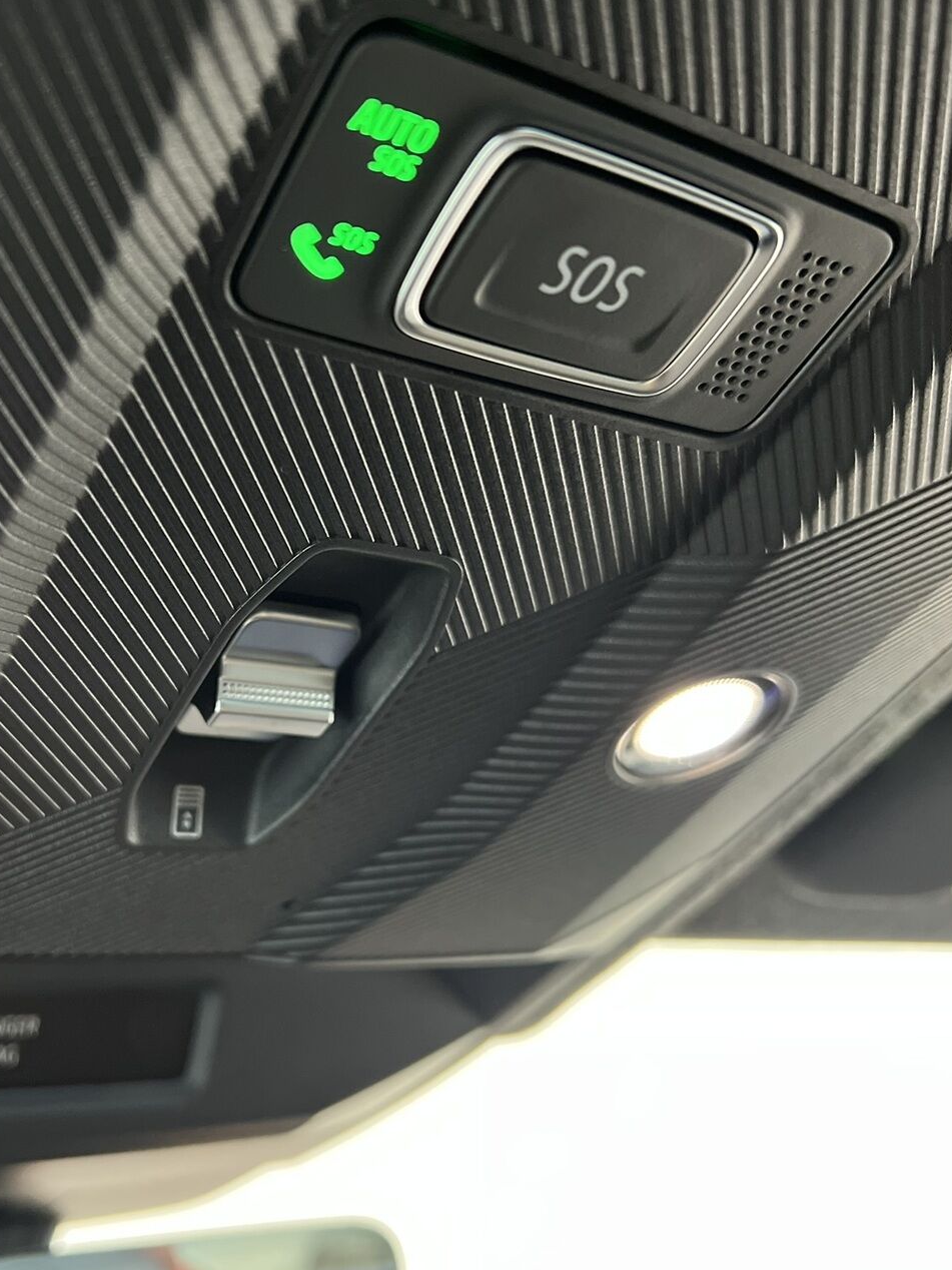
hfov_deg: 40.3
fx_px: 1283
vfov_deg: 52.6
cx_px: 330
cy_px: 637
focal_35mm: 35
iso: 500
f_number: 1.5
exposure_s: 1/33
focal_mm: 5.7
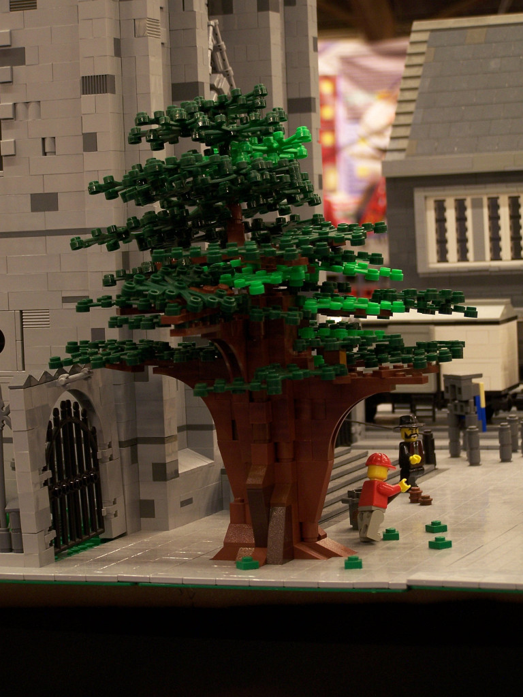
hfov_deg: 15.7
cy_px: 348
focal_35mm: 94
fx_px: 1894
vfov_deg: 20.9
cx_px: 262
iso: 80
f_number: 3.2
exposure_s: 1/2
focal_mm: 15.6
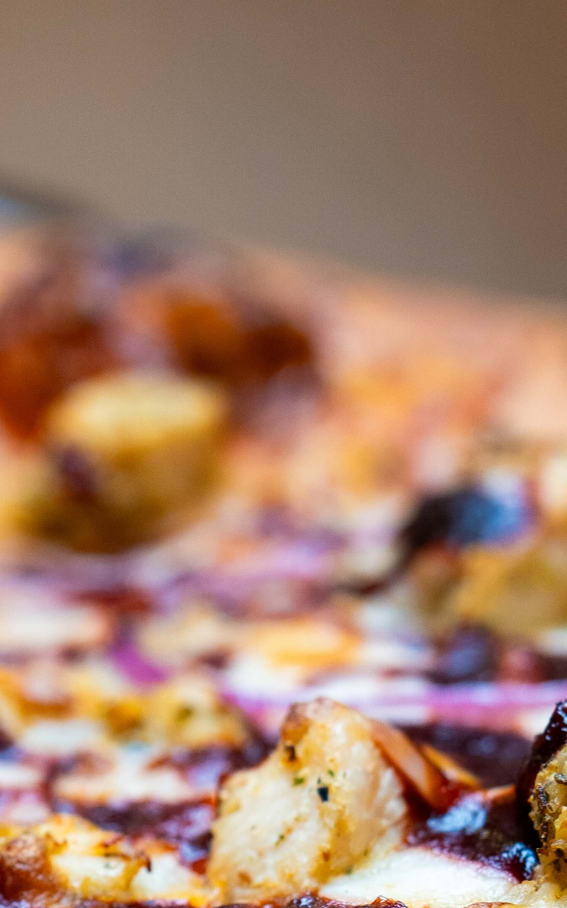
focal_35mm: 254
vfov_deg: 8.3
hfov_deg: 5.1
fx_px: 6281
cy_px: 566
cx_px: -152
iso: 800
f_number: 4
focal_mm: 90
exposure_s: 1/100
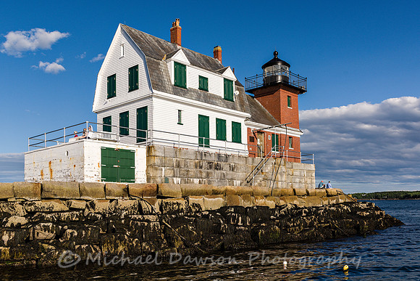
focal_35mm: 30
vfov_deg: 43.6
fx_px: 350
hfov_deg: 61.9
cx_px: 210
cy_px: 140
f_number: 7.1
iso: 100
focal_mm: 30
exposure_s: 1/800
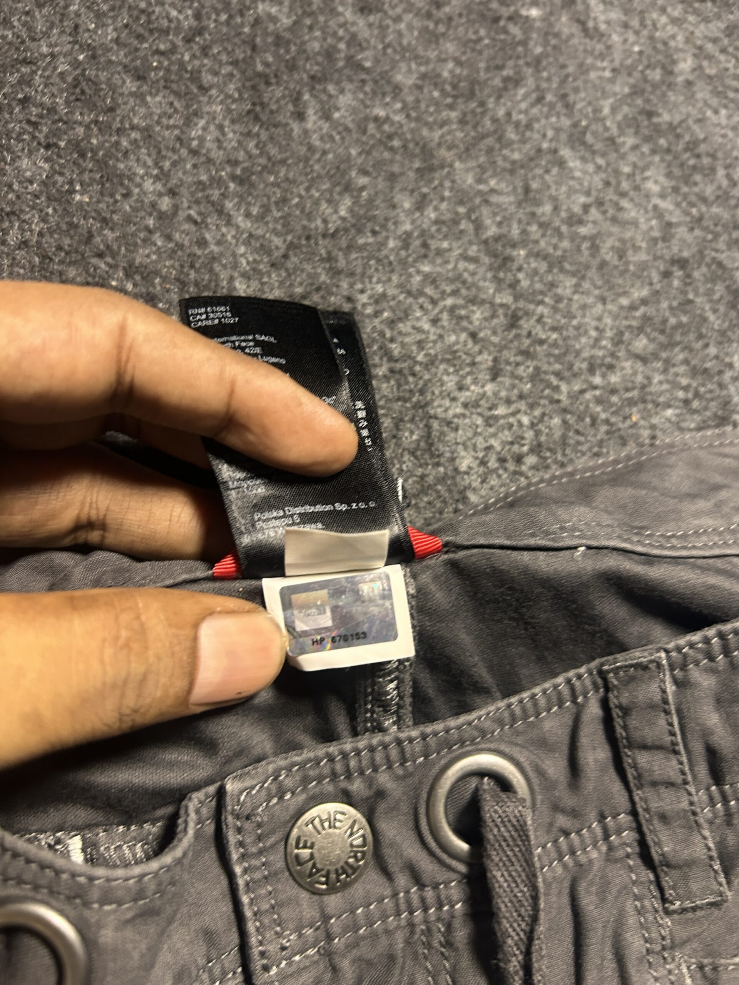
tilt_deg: -46.3
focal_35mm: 26
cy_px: 492
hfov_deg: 53.1
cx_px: 370
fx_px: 740
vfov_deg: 67.3
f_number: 1.5
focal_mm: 5.7
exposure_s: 1/33
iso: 400
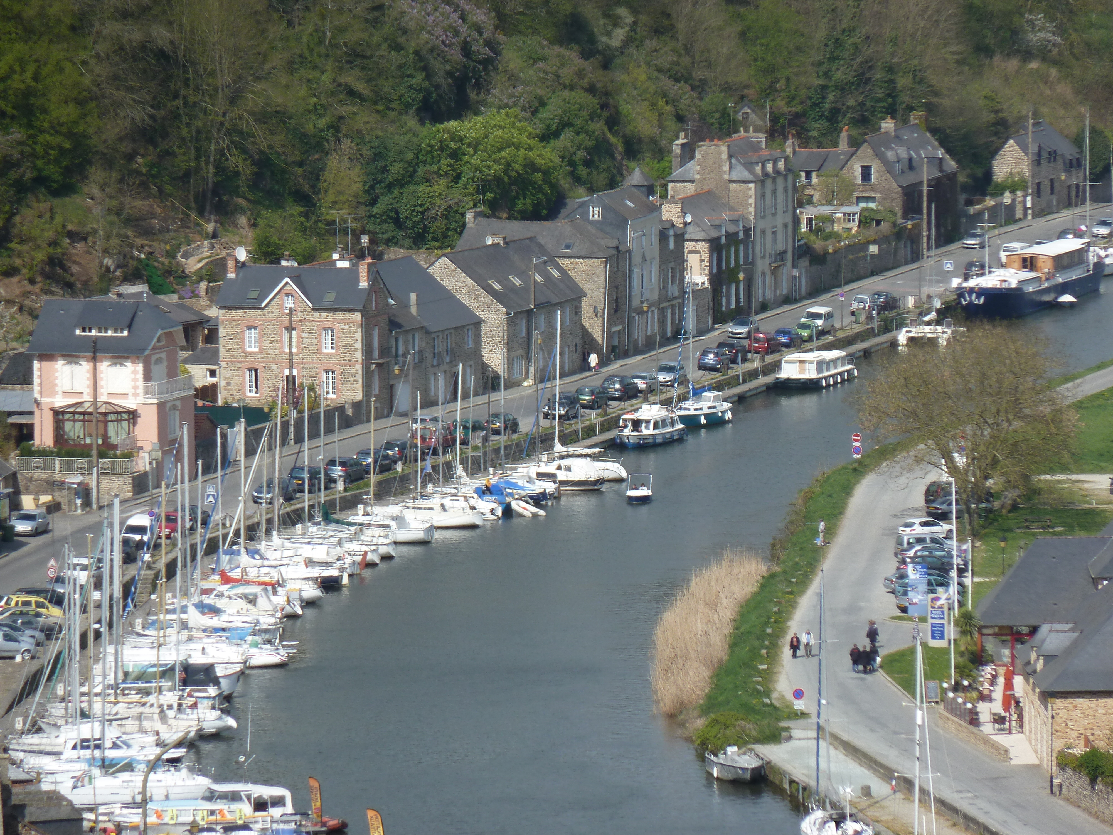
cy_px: 418
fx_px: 9646
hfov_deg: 6.6
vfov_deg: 5.0
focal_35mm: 300
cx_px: 556
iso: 80
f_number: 4.9
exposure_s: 1/400
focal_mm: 49.2
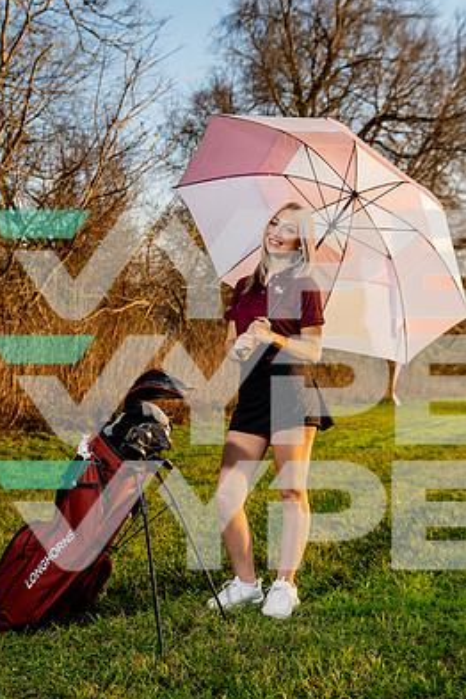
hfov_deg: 28.6
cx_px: 251
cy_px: 391
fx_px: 913
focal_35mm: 47
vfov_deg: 41.8
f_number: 4
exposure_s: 1/250
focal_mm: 41
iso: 100
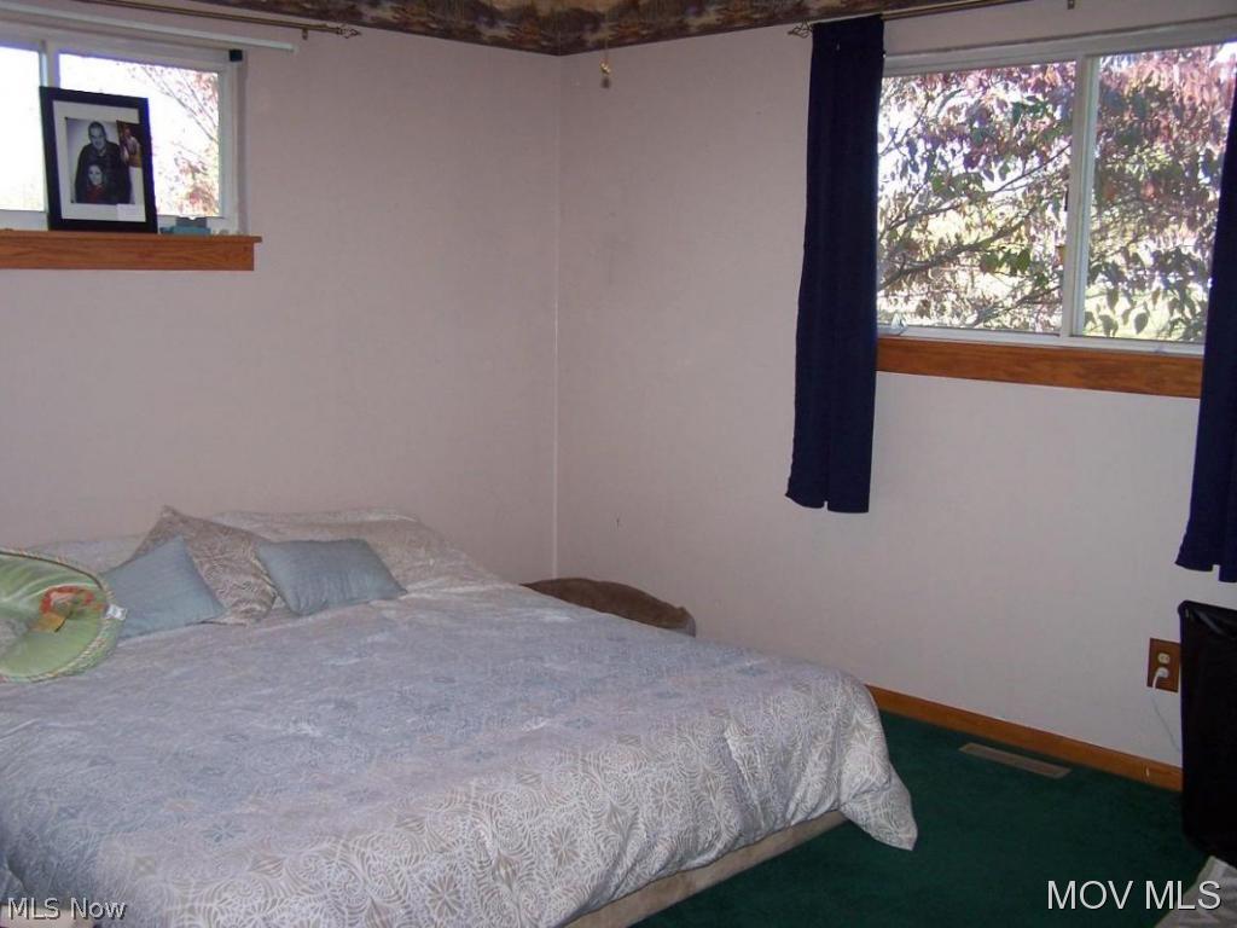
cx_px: 618
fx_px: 1358
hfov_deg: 49.0
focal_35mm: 38
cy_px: 464
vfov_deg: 37.7
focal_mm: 6.3
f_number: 2.8
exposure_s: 1/60
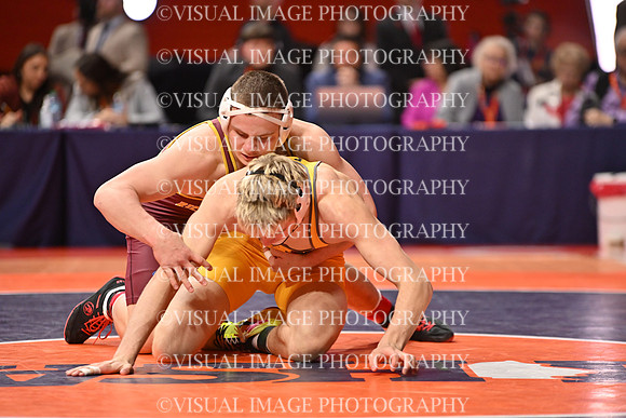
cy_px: 209
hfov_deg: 10.3
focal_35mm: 200
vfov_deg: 6.9
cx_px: 313
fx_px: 3478
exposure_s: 1/1000
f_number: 2.8
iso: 1600
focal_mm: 200
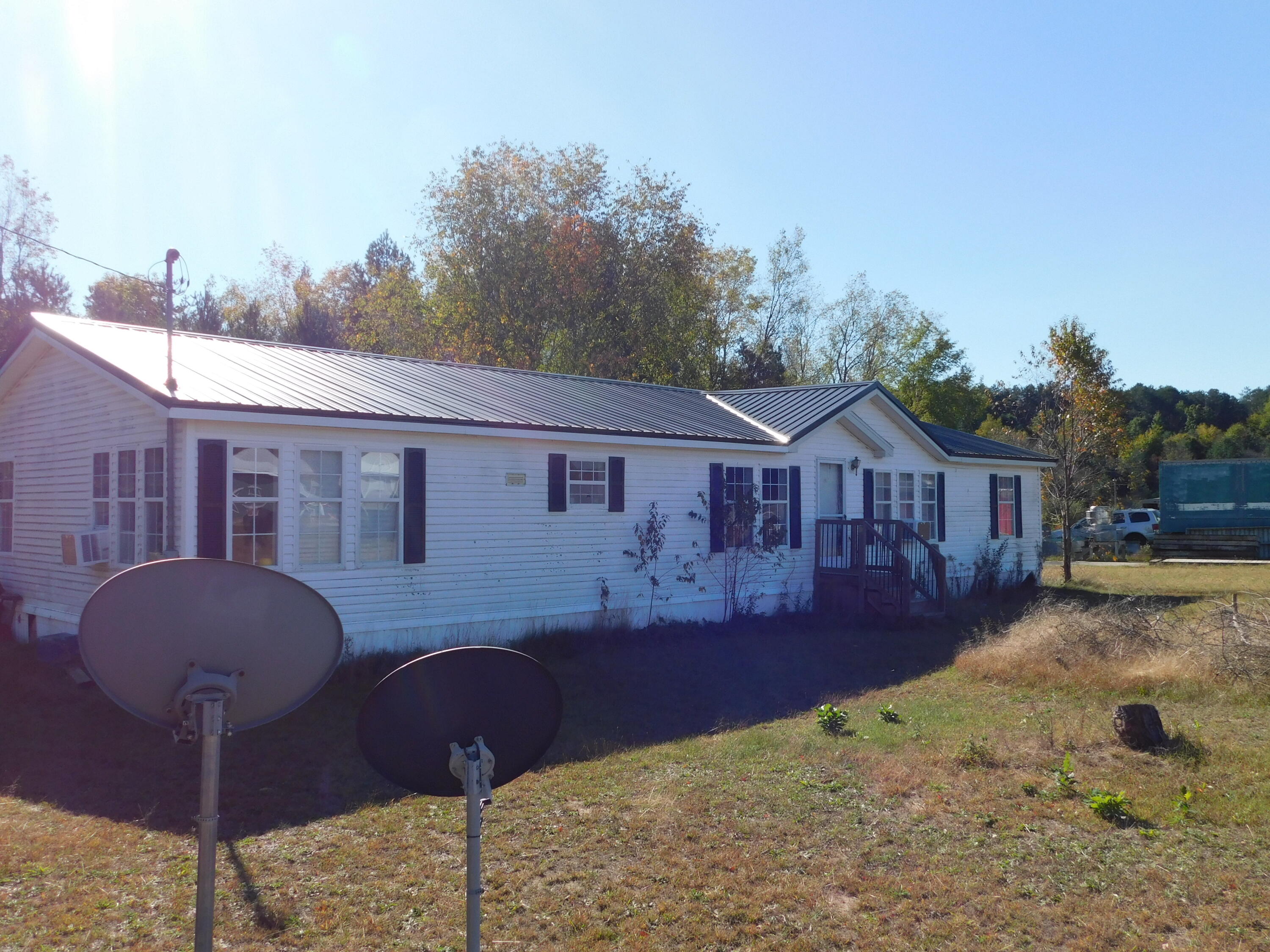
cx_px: 635
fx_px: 1101
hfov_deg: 60.0
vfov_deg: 46.8
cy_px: 476
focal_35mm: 30
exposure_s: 1/1000
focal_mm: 5.3
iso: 125
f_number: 3.2
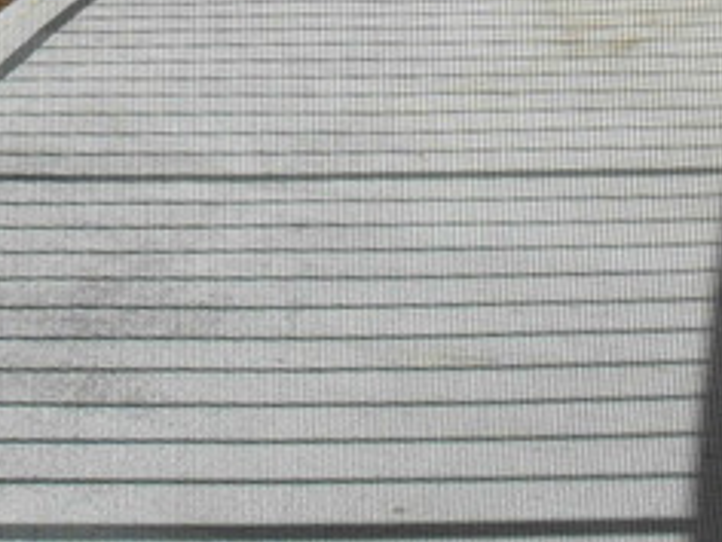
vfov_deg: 15.0
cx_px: 184
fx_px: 1981
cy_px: -122
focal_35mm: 95
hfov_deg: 20.5
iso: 100
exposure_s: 1/180
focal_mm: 6.3
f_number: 8.4
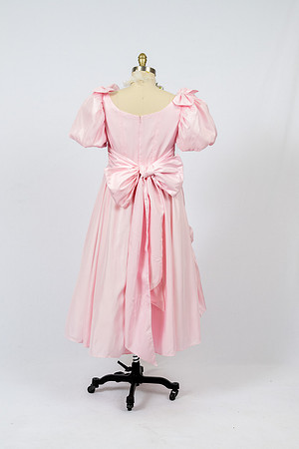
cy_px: 224
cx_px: 150
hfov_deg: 26.5
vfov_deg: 38.9
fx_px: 635
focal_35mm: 51
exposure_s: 1/100
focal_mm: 51
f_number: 9
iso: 800
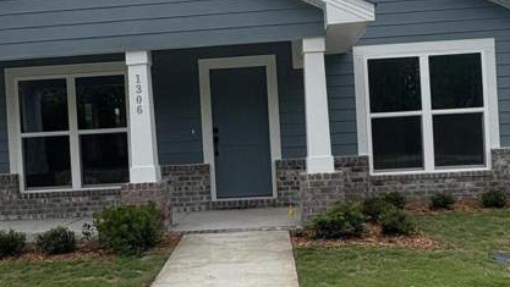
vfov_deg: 30.5
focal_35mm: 39
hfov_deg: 51.6
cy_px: 139
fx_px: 528
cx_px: 248
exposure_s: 1/2494
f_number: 2.2
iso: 64
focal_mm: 2.22
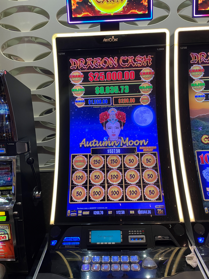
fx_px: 209
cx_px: 104
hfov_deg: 53.1
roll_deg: +3.5
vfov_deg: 67.3
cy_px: 140
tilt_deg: -11.4
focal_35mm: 26
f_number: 1.6
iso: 100
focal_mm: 4.2
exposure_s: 1/60
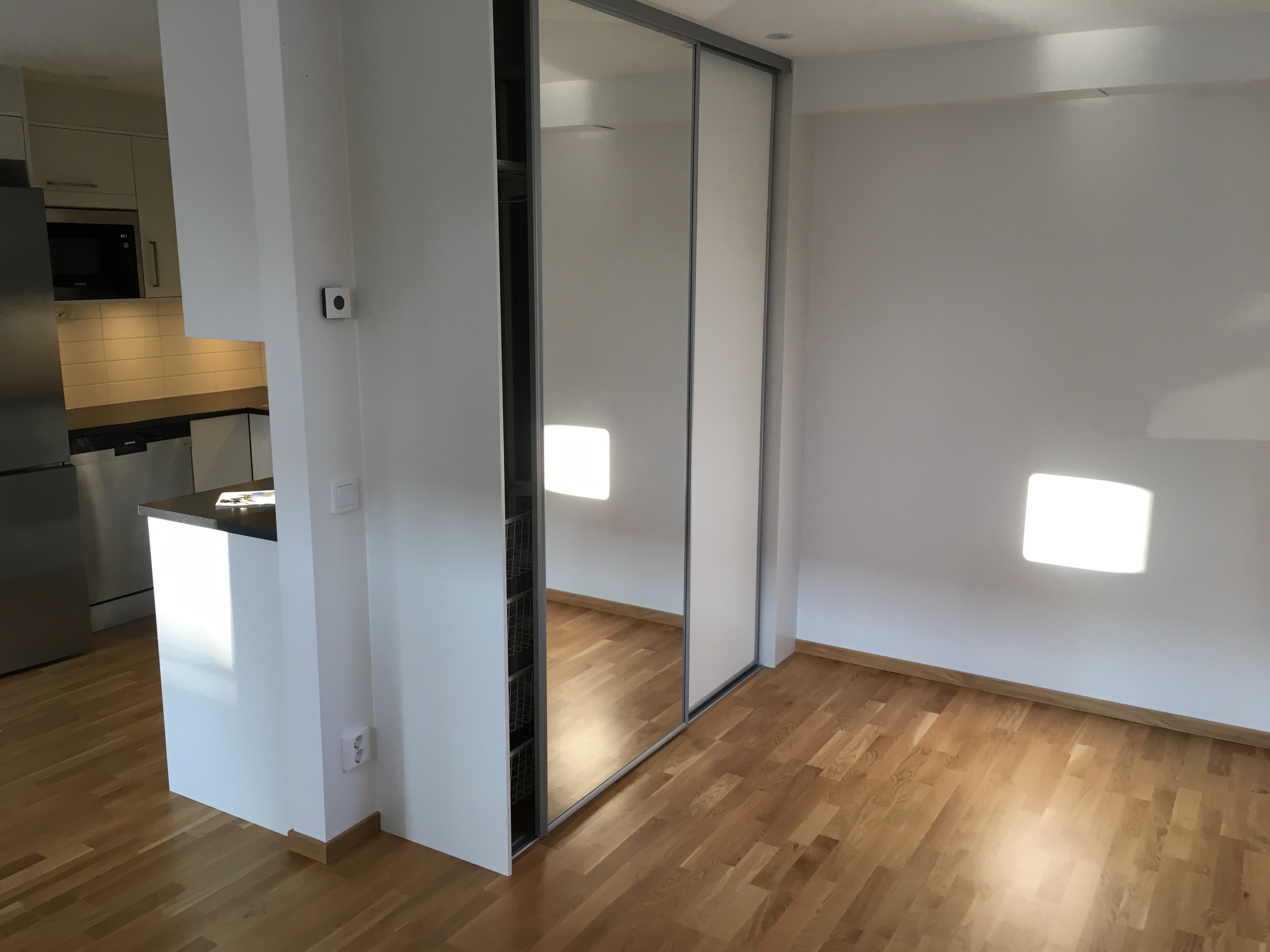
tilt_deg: -9.4
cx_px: 635
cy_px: 476
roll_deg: +0.8
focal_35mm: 29
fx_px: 1064
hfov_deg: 61.7
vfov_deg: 48.2
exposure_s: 1/33
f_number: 2.2
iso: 32
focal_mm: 4.15
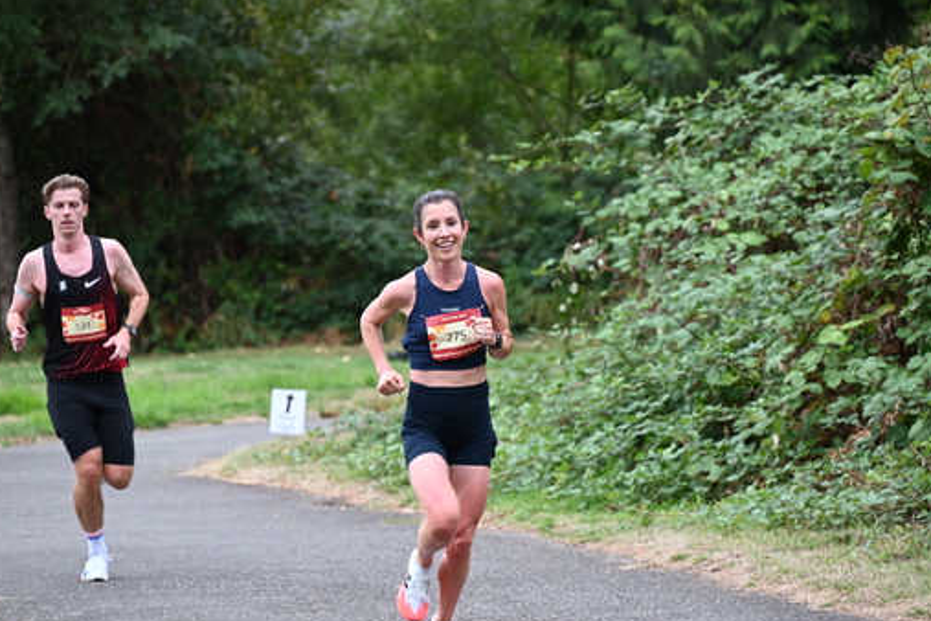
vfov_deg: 6.3
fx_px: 5611
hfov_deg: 9.5
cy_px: 322
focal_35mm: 217
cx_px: 463
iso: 1800
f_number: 6.3
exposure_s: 1/250
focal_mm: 200
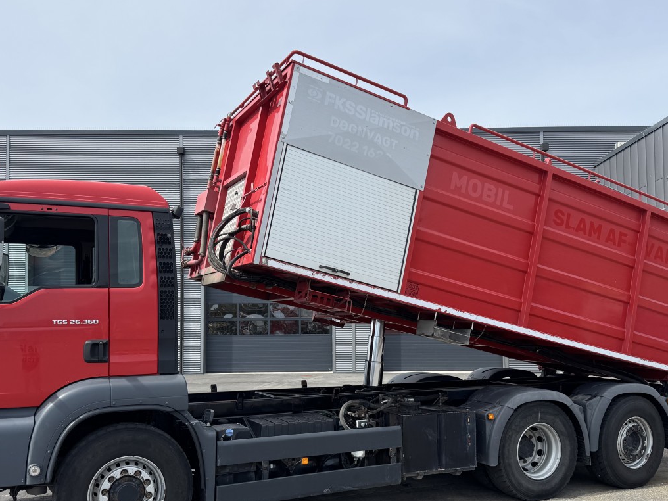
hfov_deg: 54.0
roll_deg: +1.5
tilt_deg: +2.5
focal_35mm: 34
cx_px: 333
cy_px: 297
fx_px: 656
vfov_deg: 41.6
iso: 80
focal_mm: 6.76
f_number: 1.78
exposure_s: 1/3096
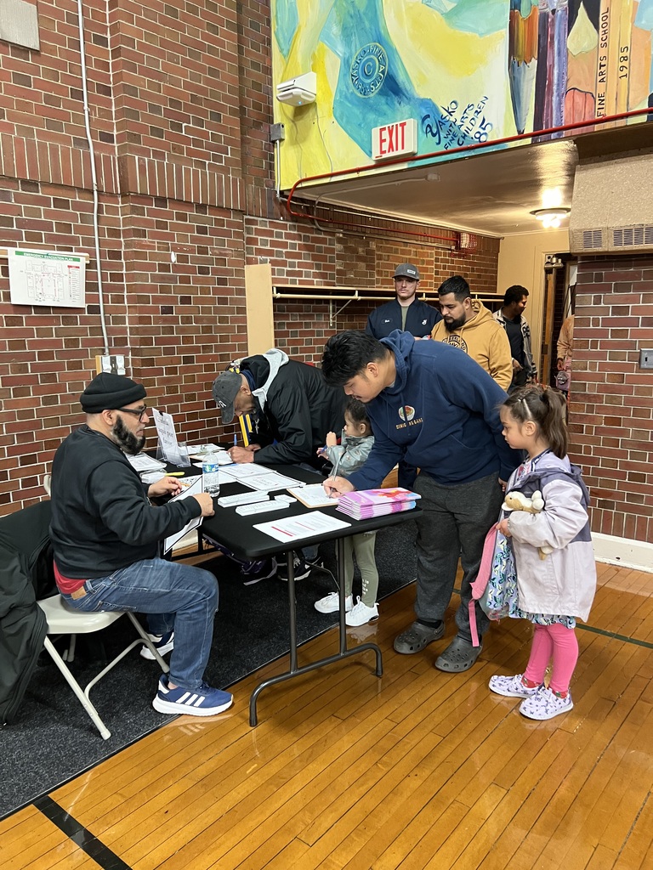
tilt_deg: -14.0
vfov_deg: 67.3
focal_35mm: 26
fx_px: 654
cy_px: 435
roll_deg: -0.3
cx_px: 326
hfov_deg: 53.1
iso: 320
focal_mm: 5.7
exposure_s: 1/60
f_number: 1.5
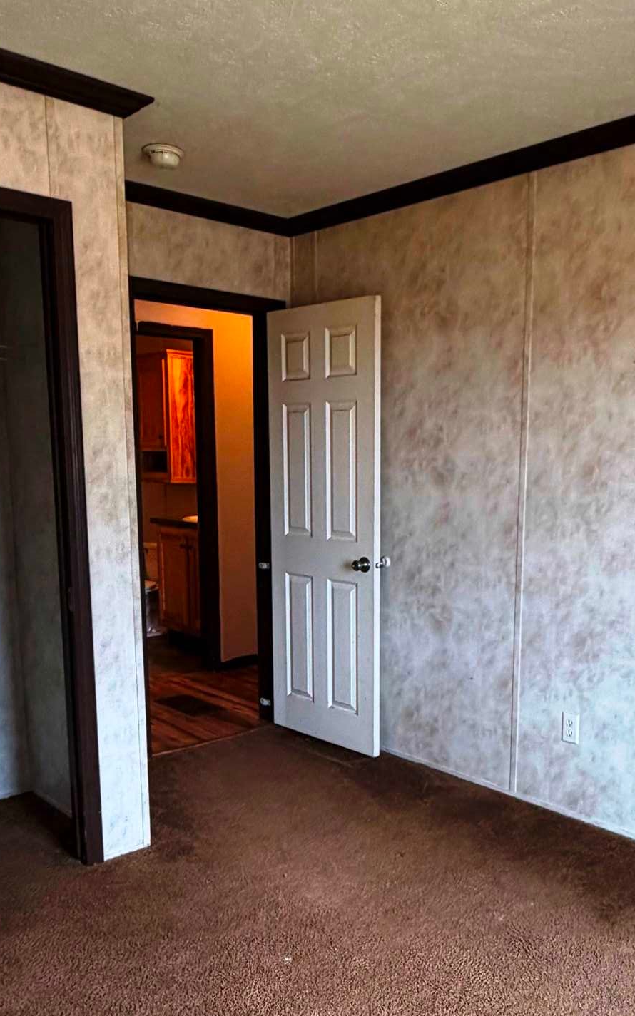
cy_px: 610
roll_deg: -0.6
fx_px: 887
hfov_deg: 39.2
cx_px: 390
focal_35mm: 32
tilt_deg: -9.0
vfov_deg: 59.2
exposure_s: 1/60
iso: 200
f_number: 2.2
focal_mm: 2.22
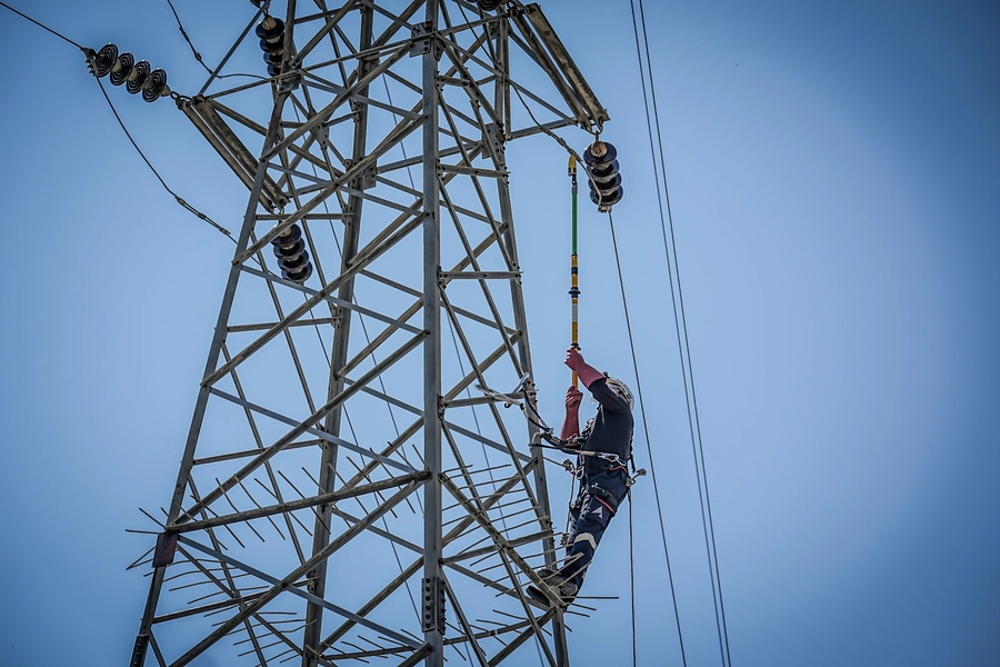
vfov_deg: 16.7
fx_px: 2278
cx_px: 500
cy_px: 334
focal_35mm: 82
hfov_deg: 24.8
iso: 200
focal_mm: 82
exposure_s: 1/5000
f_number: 2.8
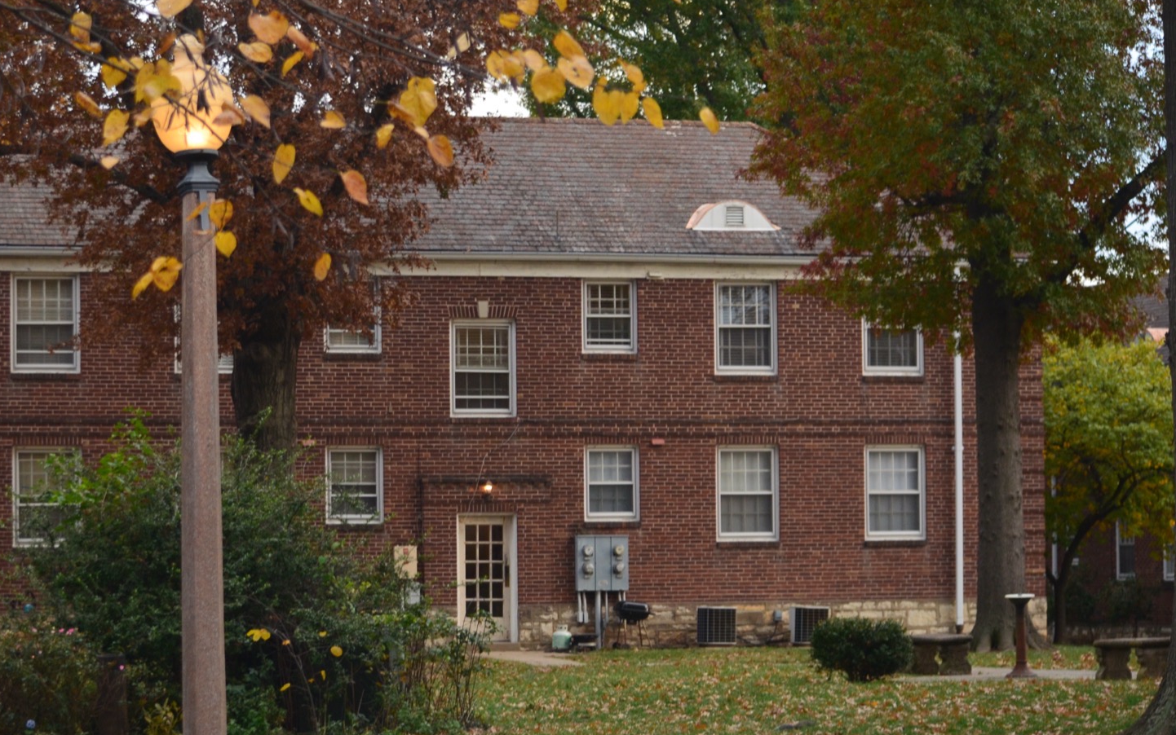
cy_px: 407
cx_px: 421
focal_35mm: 112
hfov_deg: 18.6
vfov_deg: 11.7
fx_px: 3580
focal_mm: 55
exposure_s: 1/60
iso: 560
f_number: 4.5
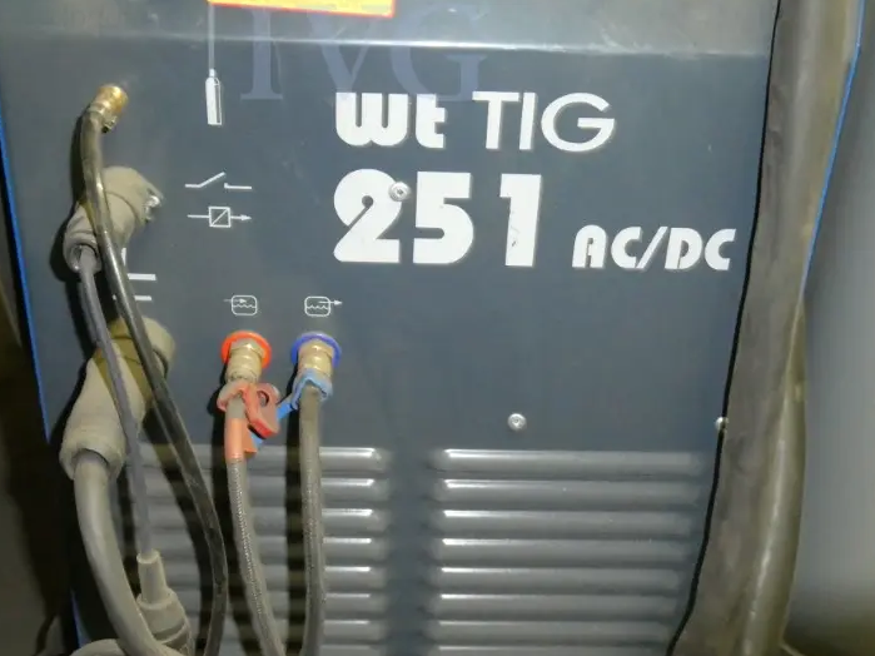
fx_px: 1036
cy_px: 388
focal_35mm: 41
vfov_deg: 35.0
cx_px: 392
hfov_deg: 45.7
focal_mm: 5
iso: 800
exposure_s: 1/8
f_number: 3.5
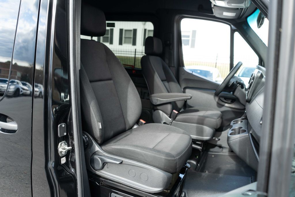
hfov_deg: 65.5
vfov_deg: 46.4
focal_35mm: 28
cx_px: 148
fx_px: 229
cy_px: 98
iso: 500
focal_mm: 28
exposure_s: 1/320
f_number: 4
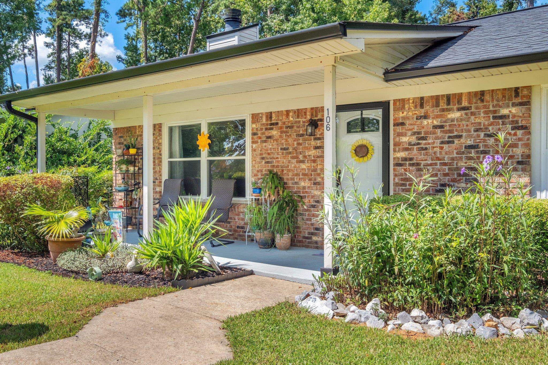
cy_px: 182
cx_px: 274
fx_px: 441
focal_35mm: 29
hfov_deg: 63.7
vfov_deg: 45.0
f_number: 8
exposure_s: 1/1100
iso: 400
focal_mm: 19.1
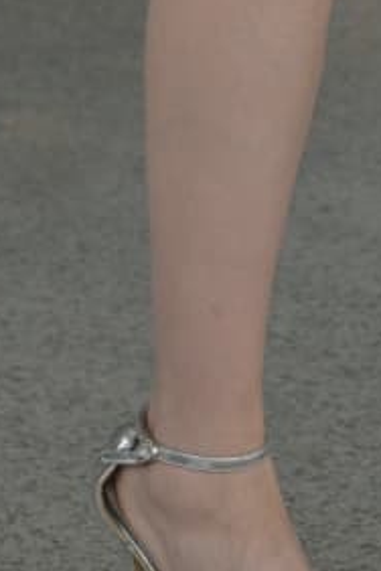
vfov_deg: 6.2
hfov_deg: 4.3
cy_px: -780
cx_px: 409
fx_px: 5064
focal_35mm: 319
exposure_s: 1/400
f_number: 4.5
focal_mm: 50
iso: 320
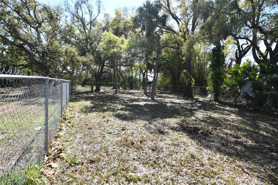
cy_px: 92
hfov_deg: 96.7
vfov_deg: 73.7
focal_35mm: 16
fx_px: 124
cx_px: 139
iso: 200
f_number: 8
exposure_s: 1/250
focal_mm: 11
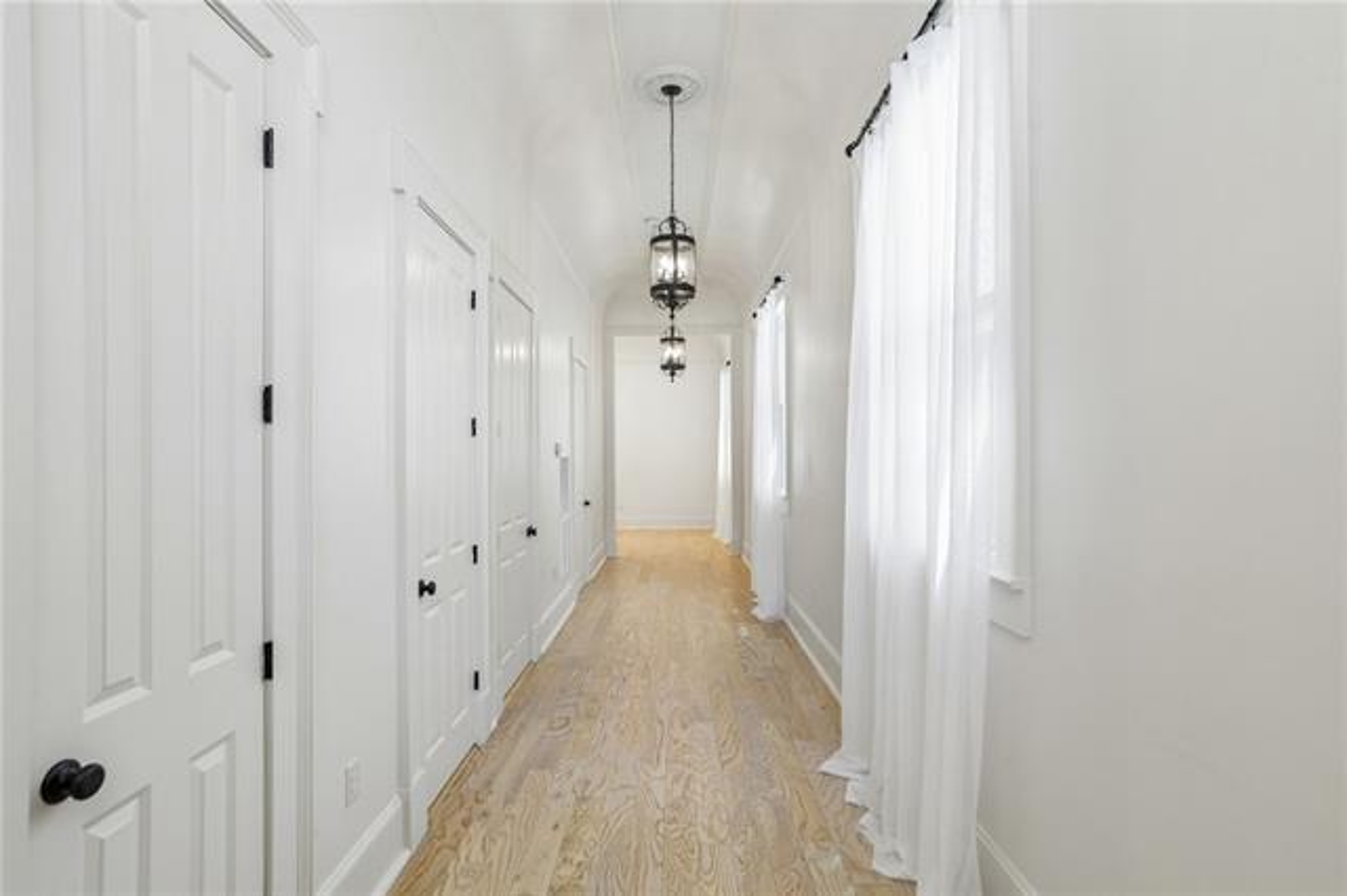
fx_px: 673
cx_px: 674
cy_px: 448
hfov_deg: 90.0
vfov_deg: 67.3
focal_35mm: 18
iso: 400
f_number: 11
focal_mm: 18
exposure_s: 1/8
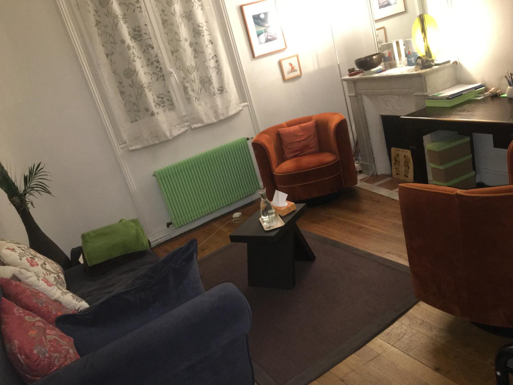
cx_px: 256
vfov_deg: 48.2
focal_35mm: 29
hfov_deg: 61.7
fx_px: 430
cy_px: 192
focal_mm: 4.15
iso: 320
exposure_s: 1/17
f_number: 2.2
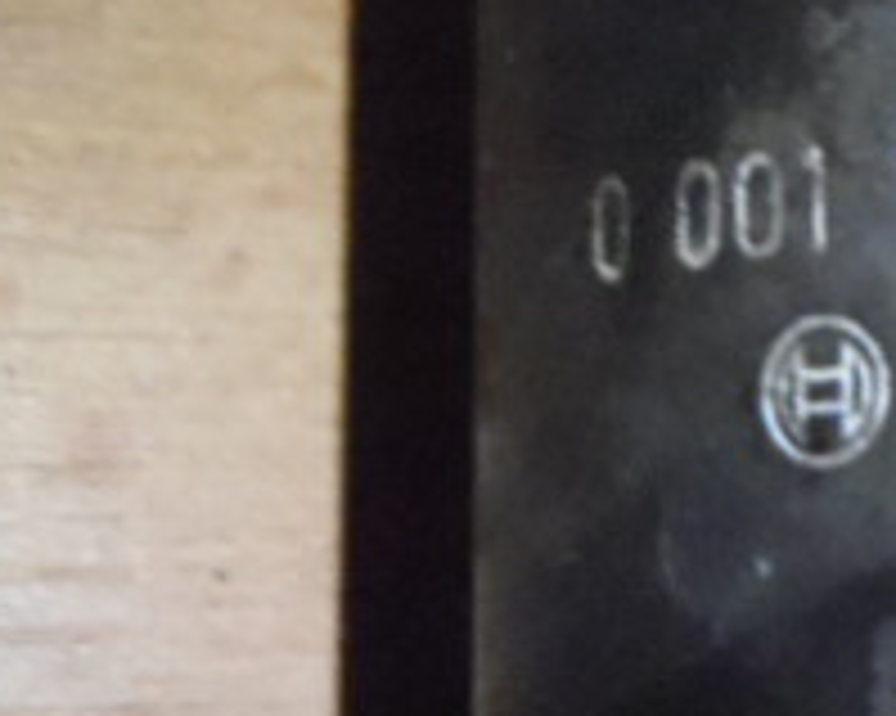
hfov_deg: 15.4
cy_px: 279
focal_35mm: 116
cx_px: 1306
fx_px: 3075
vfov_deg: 13.3
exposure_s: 1/20
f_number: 4.7
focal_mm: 6.64
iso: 1600
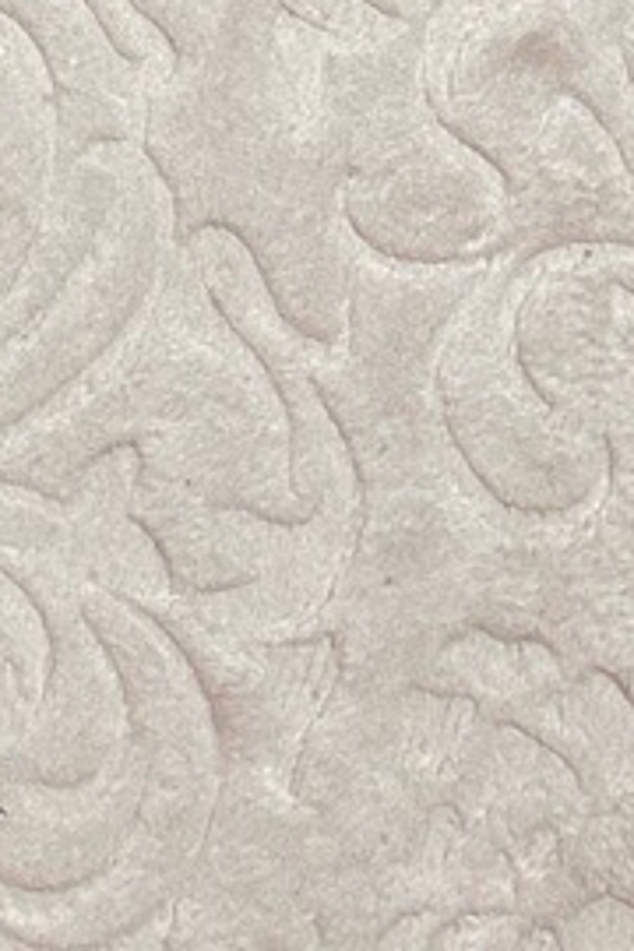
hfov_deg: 12.3
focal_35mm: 100
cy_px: -500
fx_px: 2641
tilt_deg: -75.9
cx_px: -574
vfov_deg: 18.1
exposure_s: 1/33
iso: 500
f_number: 1.5
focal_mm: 5.7
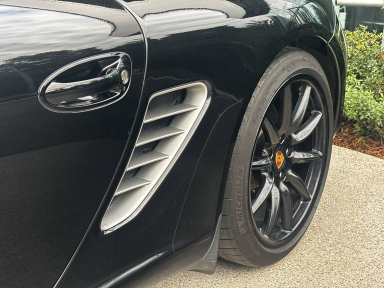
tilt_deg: -17.2
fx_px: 577
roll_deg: -2.1
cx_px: 192
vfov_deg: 28.0
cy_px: 144
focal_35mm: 52
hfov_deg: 36.8
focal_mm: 5.96
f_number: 1.6
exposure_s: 1/121
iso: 50
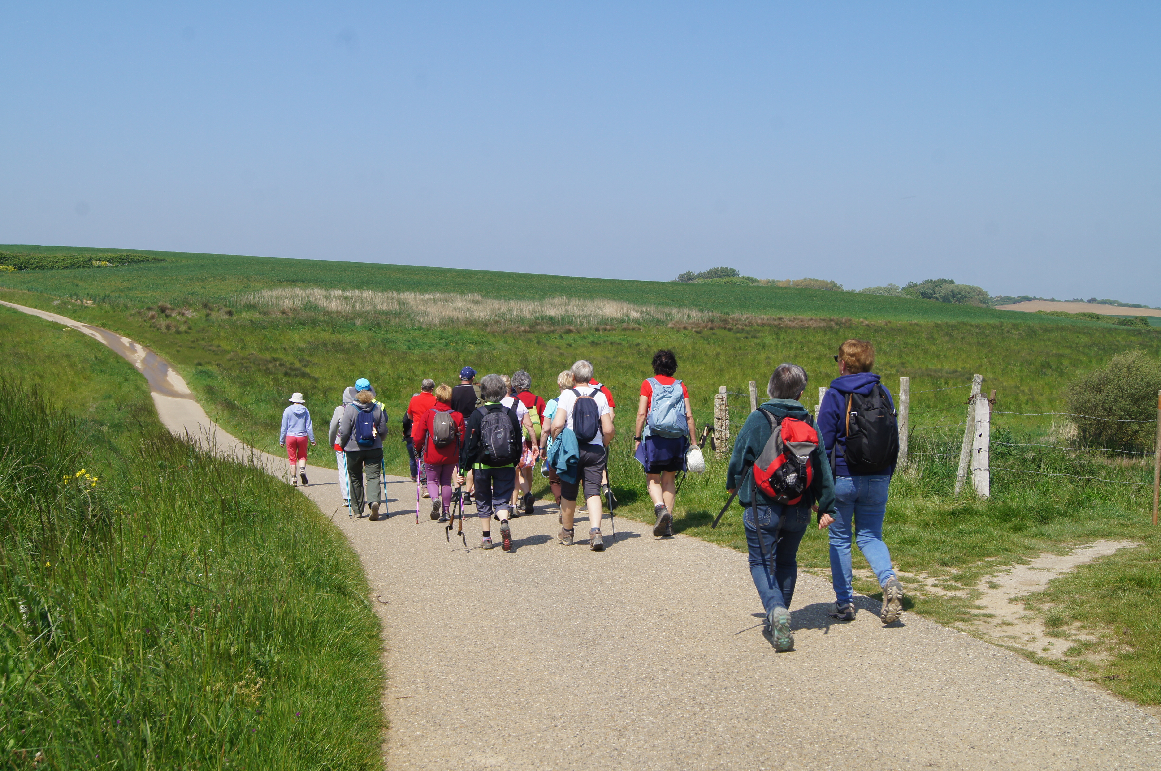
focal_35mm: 42
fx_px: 1353
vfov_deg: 31.8
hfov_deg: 46.4
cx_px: 580
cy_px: 386
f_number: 13
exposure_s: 1/125
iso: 100
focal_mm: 28
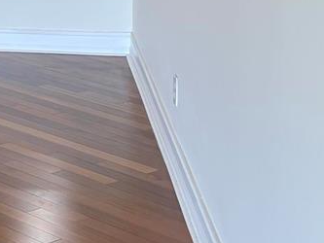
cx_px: -197
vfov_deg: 11.5
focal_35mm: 125
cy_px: -83
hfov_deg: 14.4
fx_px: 1170
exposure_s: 1/120
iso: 125
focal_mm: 5.96
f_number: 1.6
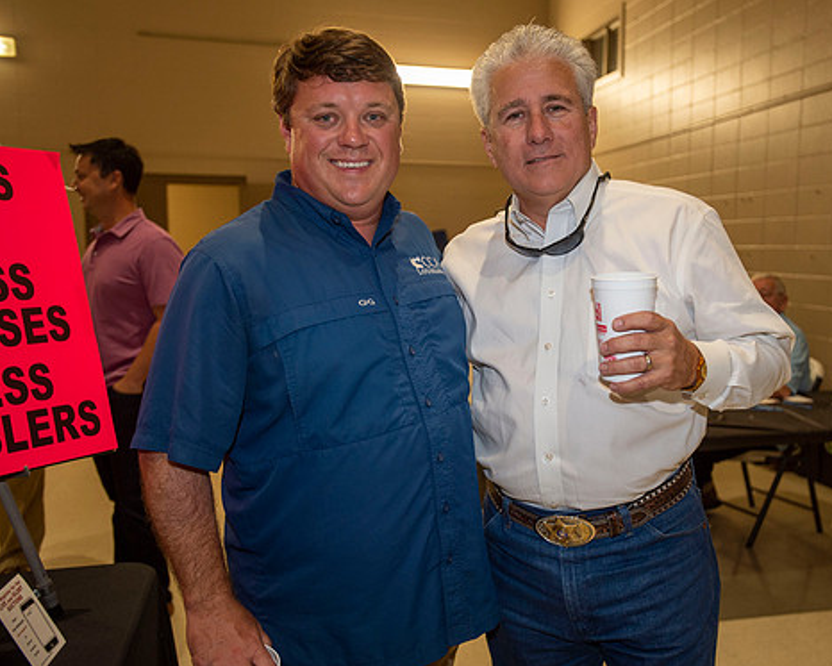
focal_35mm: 35
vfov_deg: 42.2
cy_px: 330
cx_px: 502
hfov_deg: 51.2
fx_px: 862
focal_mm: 30
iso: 1250
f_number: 3.2
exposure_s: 1/125
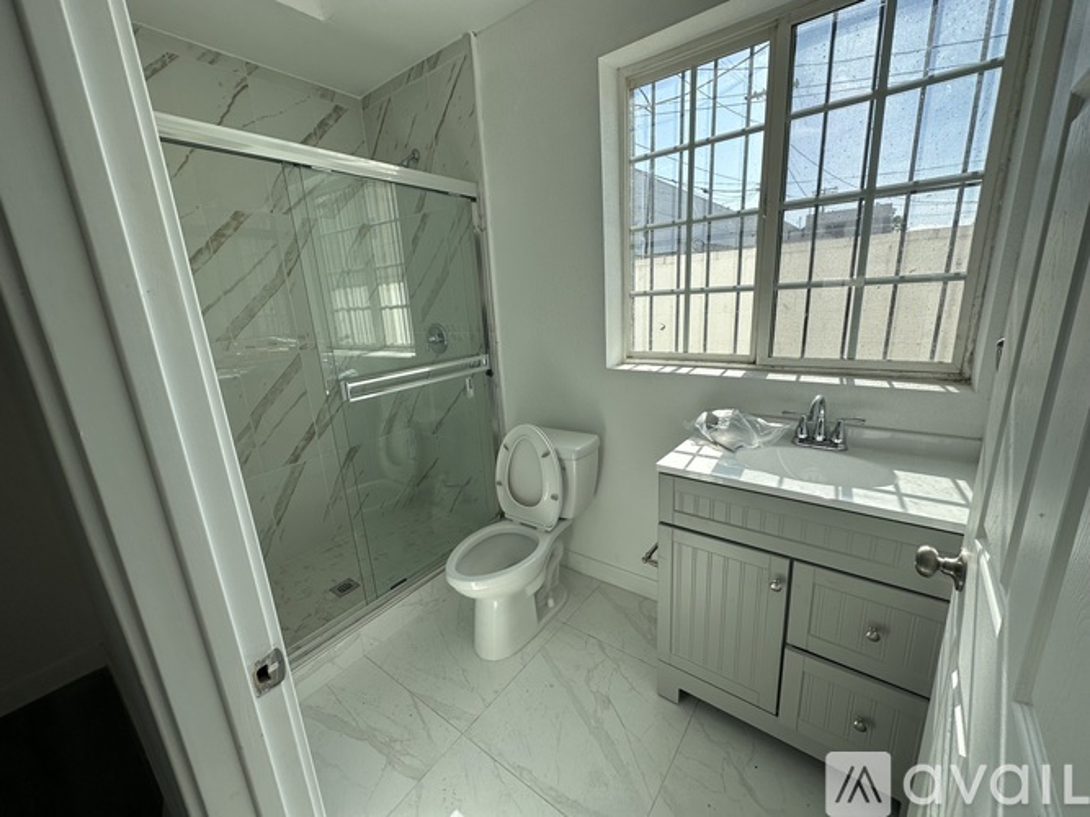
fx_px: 441
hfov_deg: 102.1
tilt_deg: -15.1
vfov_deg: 85.7
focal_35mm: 14
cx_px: 545
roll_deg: +3.4
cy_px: 408
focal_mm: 2.22
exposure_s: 1/658
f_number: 2.2
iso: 40
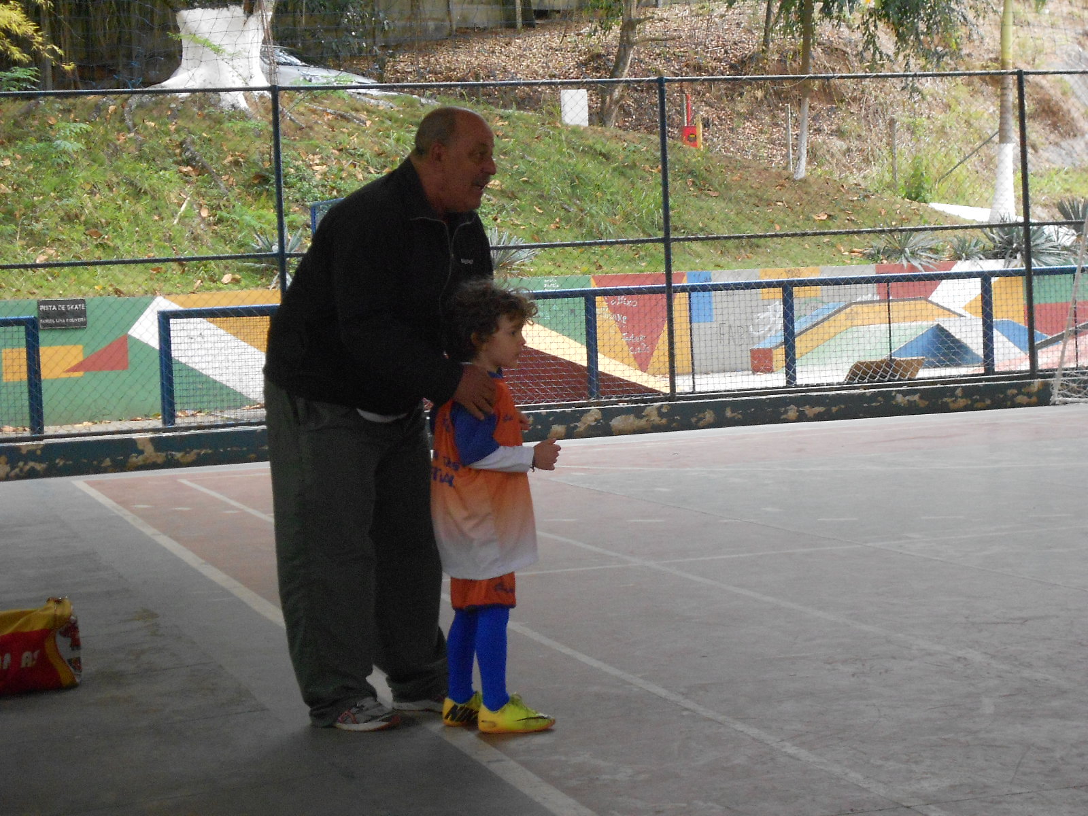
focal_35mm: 76
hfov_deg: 25.7
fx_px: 2389
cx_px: 544
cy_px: 408
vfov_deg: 19.4
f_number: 5.8
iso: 400
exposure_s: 1/200
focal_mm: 13.5
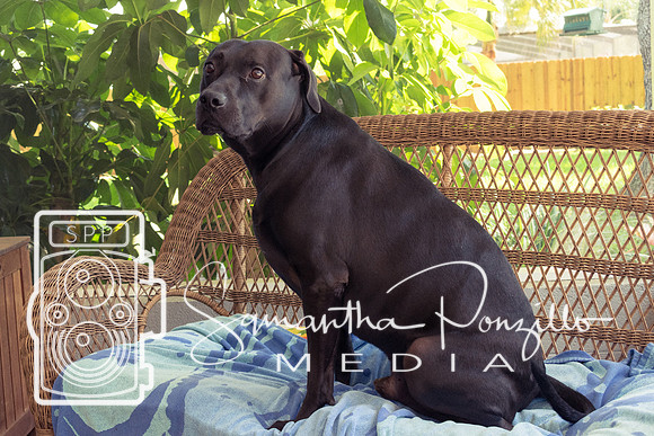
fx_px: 774
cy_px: 180
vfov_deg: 31.4
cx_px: 269
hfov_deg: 45.6
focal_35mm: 43
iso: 400
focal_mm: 24
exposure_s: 1/100
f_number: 5
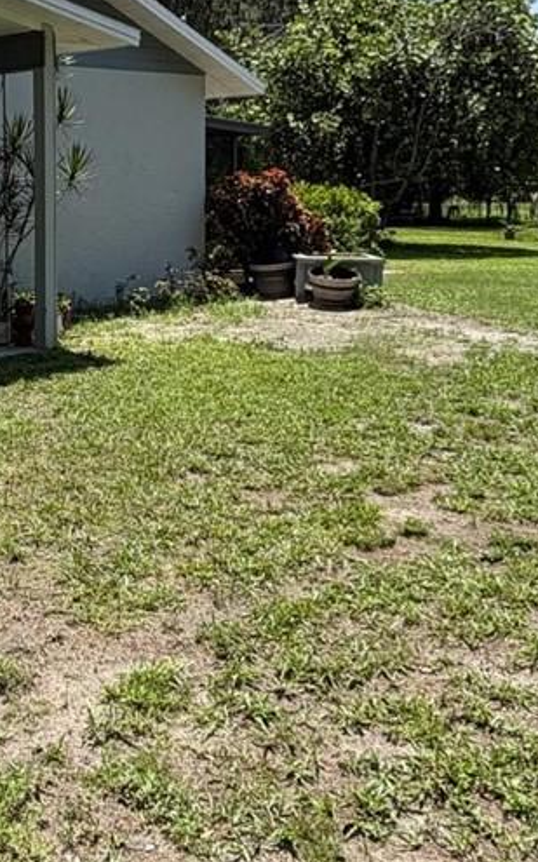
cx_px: 101
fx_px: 1127
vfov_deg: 41.4
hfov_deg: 26.3
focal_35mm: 48
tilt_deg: -6.5
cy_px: 301
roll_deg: -0.5
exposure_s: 1/799
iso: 20
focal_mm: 2.22
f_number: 2.2
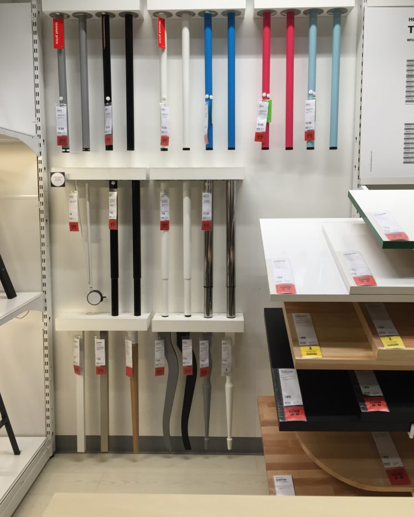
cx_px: 204
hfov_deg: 47.1
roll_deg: +0.0
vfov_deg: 57.1
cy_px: 237
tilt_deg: -4.5
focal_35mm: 31
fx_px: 475
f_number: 2.2
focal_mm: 4.15
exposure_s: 1/33
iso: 32
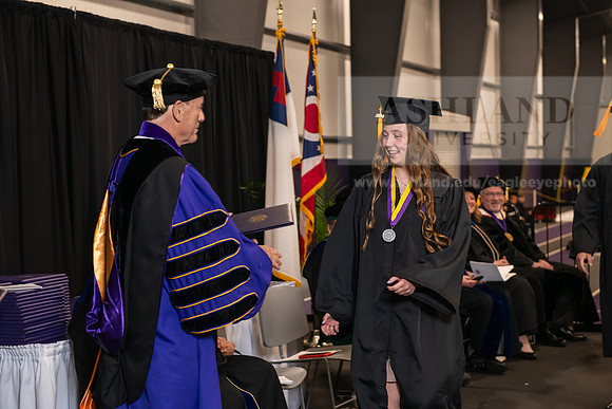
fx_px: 1122
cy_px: 204
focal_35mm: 66
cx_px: 306
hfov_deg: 30.5
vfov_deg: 20.6
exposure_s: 1/125
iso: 1600
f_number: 5
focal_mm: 66
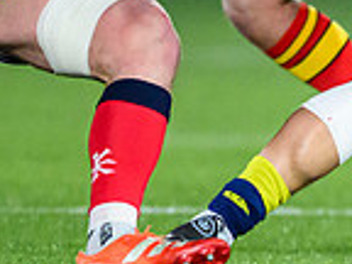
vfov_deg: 0.5
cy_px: 75
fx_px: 30862
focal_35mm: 3035
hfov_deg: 0.7
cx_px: 908
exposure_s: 1/1000
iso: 8000
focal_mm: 560
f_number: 4
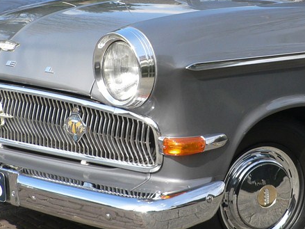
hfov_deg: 23.0
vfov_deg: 17.4
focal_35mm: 84
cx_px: 237
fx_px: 740
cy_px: 33
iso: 80
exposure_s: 1/250
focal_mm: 6
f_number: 4
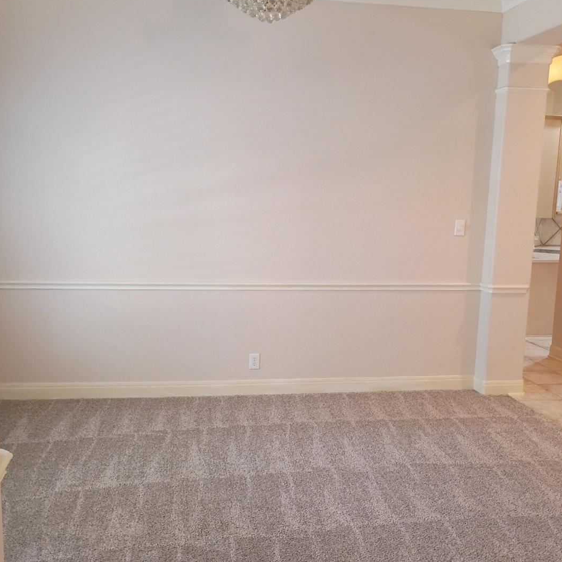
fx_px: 643
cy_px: 299
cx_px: 286
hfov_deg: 47.2
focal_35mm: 35
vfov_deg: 47.2
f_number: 1.8
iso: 741
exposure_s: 1/30
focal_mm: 4.27
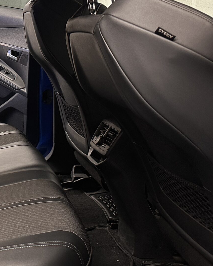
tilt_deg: -13.6
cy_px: 138
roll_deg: -0.4
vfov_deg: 33.6
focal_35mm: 56
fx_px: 441
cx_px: -57
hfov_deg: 24.1
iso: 250
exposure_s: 1/50
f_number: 1.78
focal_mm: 6.86
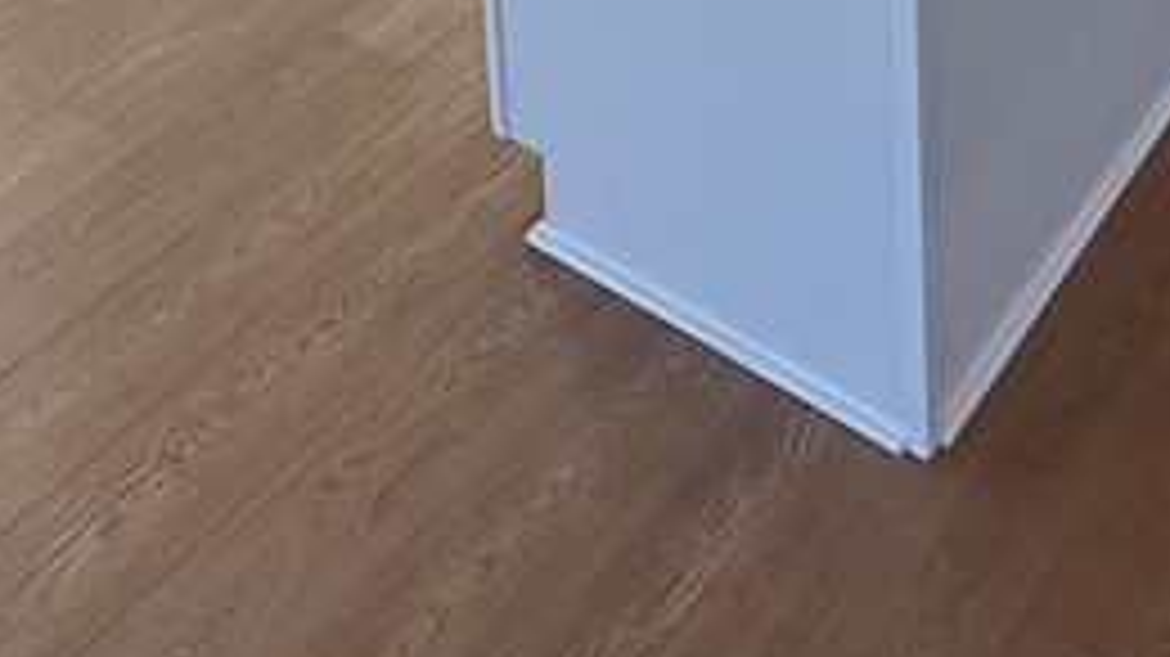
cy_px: -868
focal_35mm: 60
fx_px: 1861
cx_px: 702
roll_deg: +1.4
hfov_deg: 34.8
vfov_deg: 14.3
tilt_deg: -9.4
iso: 64
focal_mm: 2.22
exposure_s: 1/138
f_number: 2.2
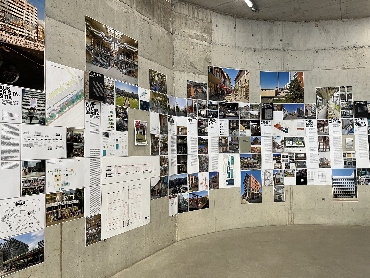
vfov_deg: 53.1
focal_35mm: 26
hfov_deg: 67.3
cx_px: 185
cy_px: 139
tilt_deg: +1.5
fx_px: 278
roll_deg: +1.0
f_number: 1.6
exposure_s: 1/50
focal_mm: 5.1
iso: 80
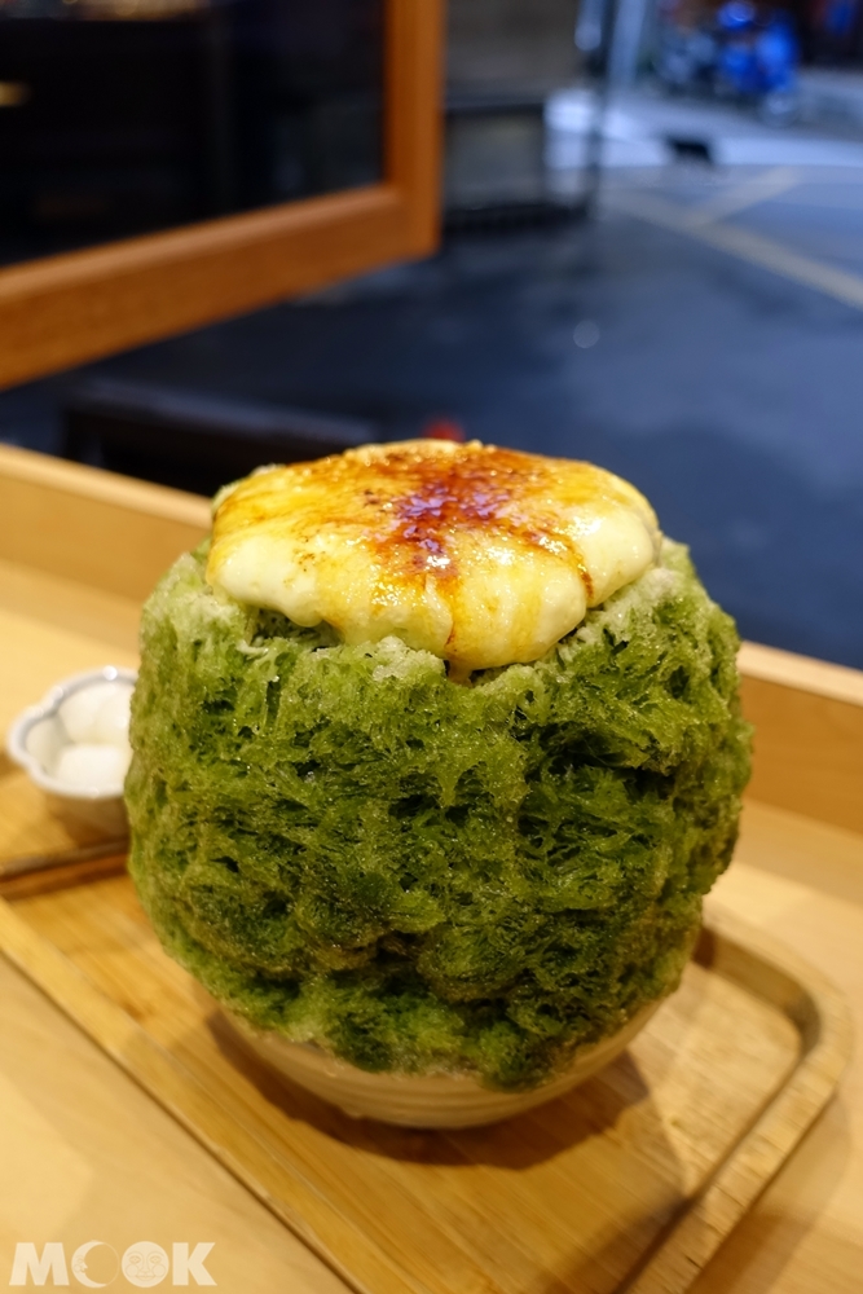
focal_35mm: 32
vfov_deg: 58.7
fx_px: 1150
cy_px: 647
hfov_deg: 41.1
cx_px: 432
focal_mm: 11.81
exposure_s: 1/40
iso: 500
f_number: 2.8
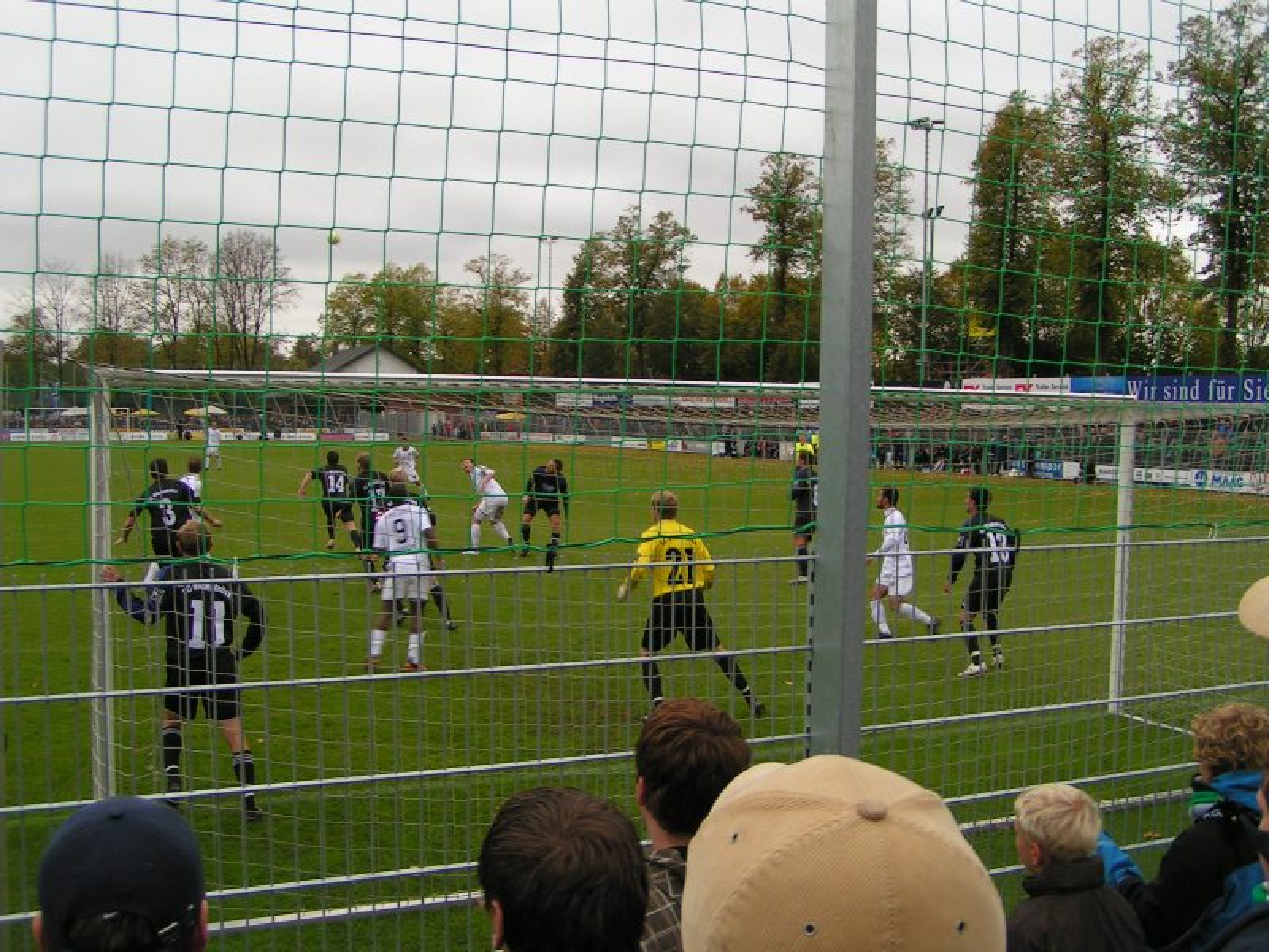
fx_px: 1393
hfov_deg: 49.0
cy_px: 476
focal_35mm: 38
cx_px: 634
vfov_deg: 37.7
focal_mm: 5.8
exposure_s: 1/80
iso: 50
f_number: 4
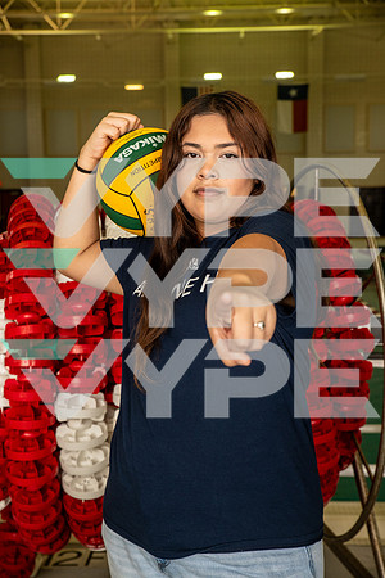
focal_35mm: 56
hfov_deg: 24.2
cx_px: 192
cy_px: 289
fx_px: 898
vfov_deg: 35.6
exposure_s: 1/250
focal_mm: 56
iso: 500
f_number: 7.1
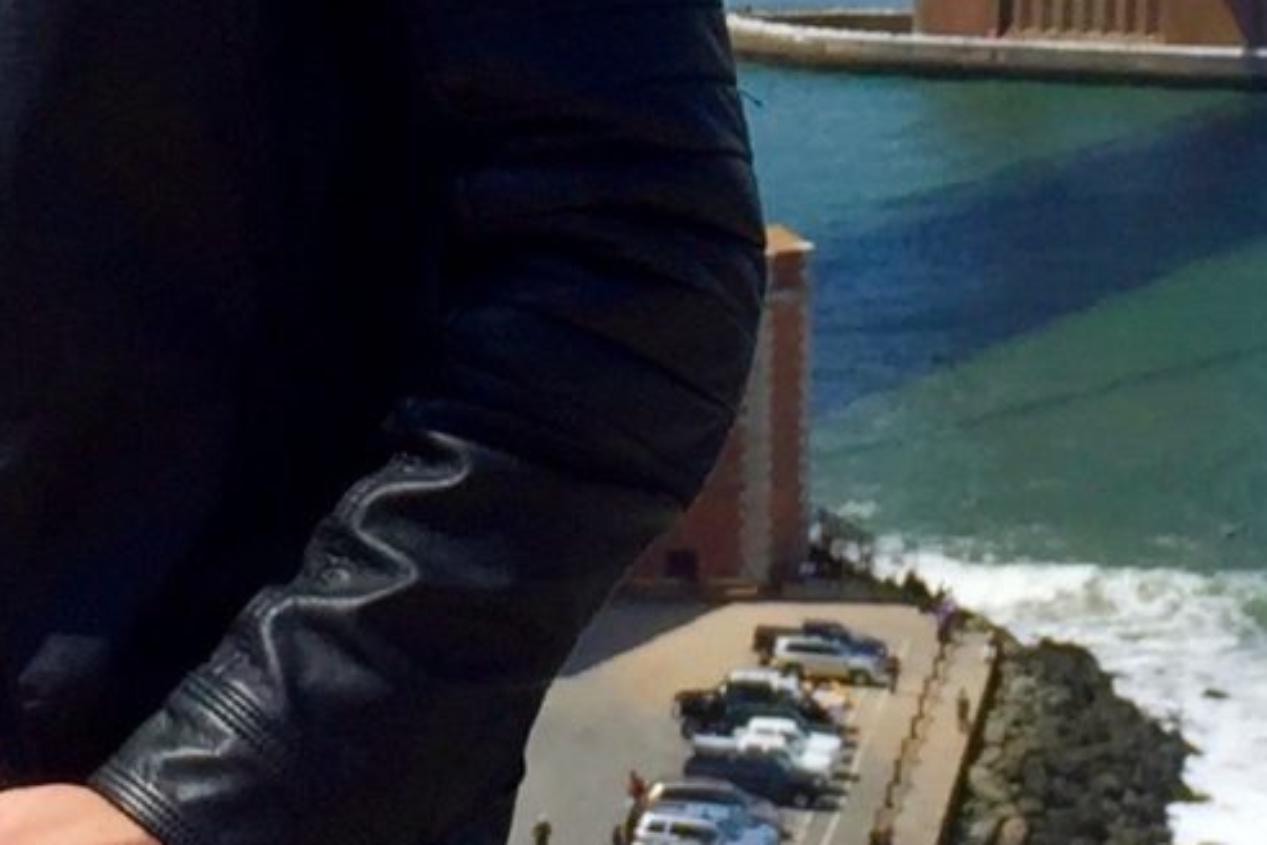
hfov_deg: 13.1
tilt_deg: +2.1
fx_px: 5525
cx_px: 613
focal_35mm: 157
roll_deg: -1.7
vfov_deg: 8.4
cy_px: -621
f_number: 2.2
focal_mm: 4.15
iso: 32
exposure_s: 1/2326
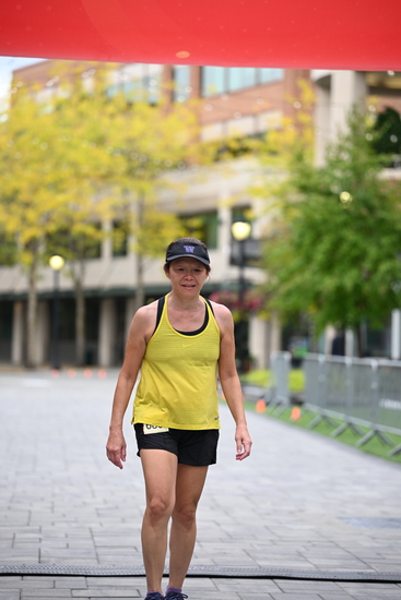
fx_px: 1920
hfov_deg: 11.9
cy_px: 300
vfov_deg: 17.8
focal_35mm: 115
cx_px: 200
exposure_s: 1/1600
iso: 640
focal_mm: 115
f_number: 2.8
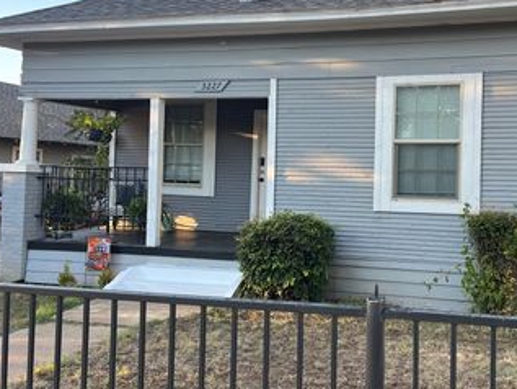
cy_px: 158
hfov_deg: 44.8
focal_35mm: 41
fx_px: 613
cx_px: 362
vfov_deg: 35.1
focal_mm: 5.7
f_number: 1.5
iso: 50
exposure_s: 1/303
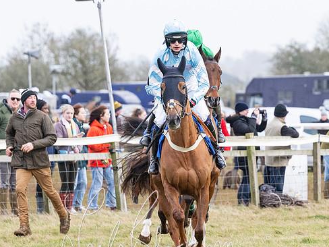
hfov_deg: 4.5
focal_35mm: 436
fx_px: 4144
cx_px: 210
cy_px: 174
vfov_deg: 3.4
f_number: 4
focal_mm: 160
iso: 800
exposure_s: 1/1250
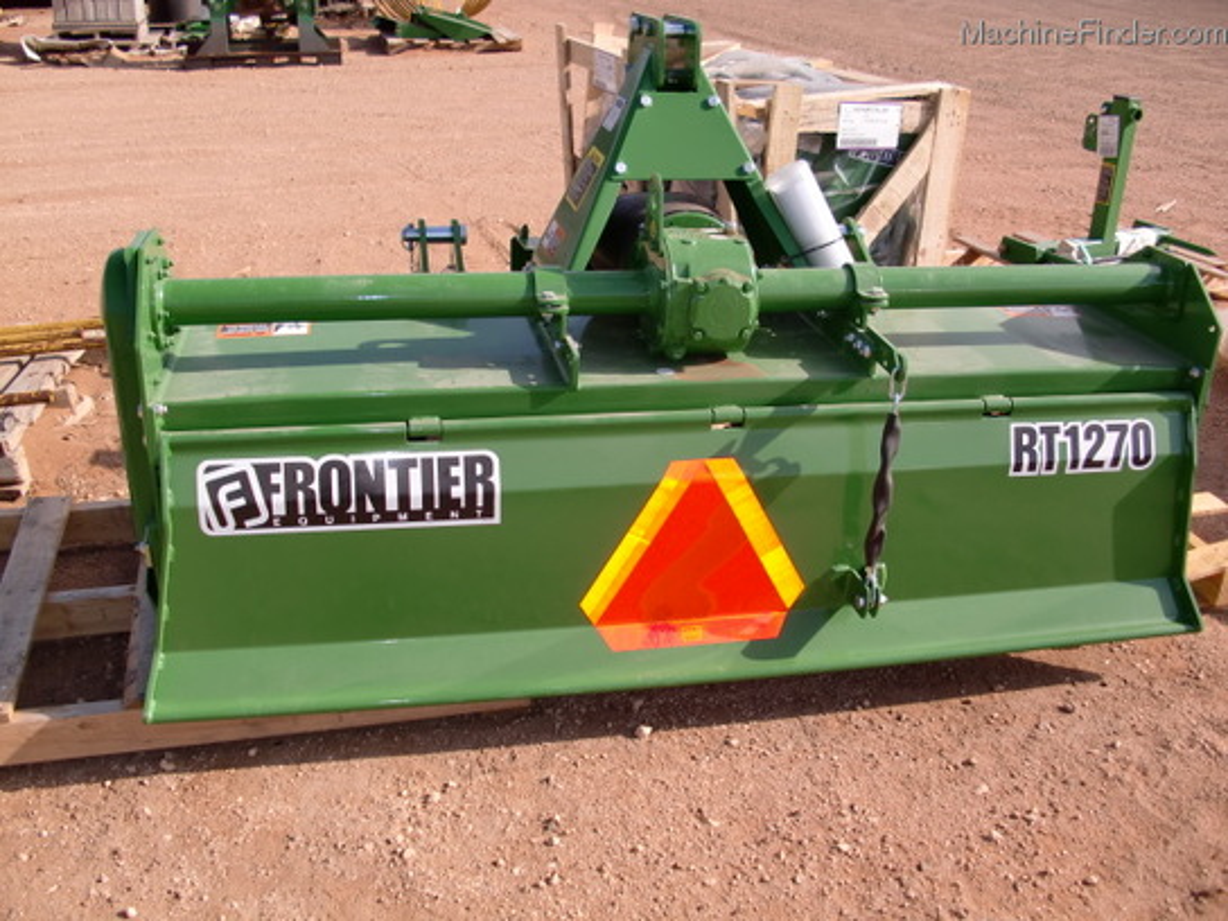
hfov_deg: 51.4
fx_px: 1277
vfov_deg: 39.7
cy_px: 460
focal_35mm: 36
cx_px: 614
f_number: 2.8
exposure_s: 1/1000
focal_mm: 6.3
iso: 64
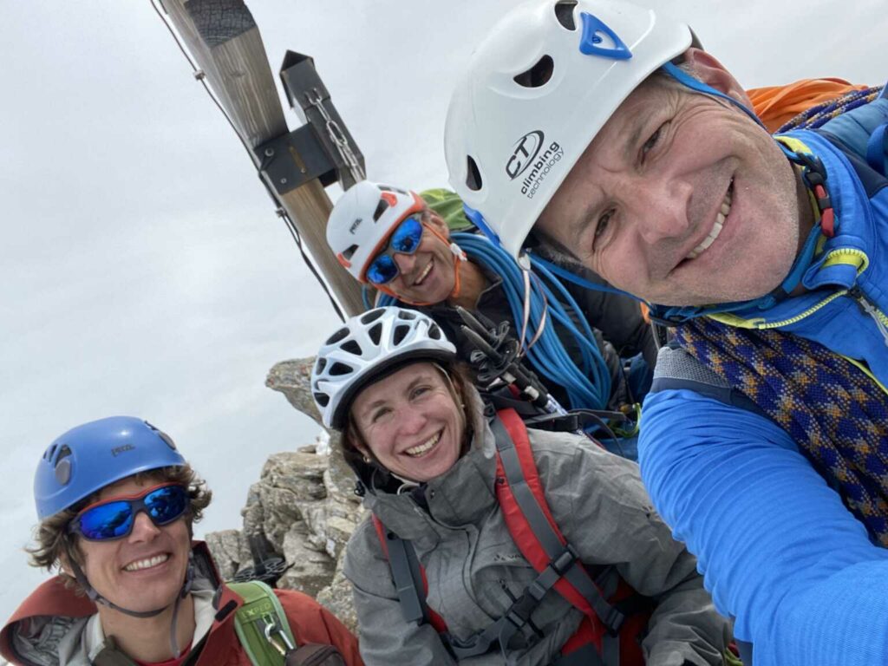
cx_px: 444
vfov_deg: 46.8
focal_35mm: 30
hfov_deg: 60.0
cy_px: 333
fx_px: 770
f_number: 2.2
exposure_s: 1/693
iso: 25
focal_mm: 2.71
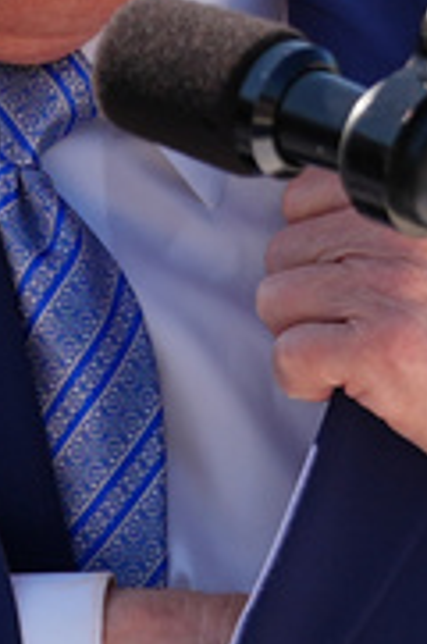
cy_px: 253
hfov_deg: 0.8
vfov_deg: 1.2
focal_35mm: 1702
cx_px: -480
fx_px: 30396
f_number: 4
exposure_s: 1/1250
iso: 125
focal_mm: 200
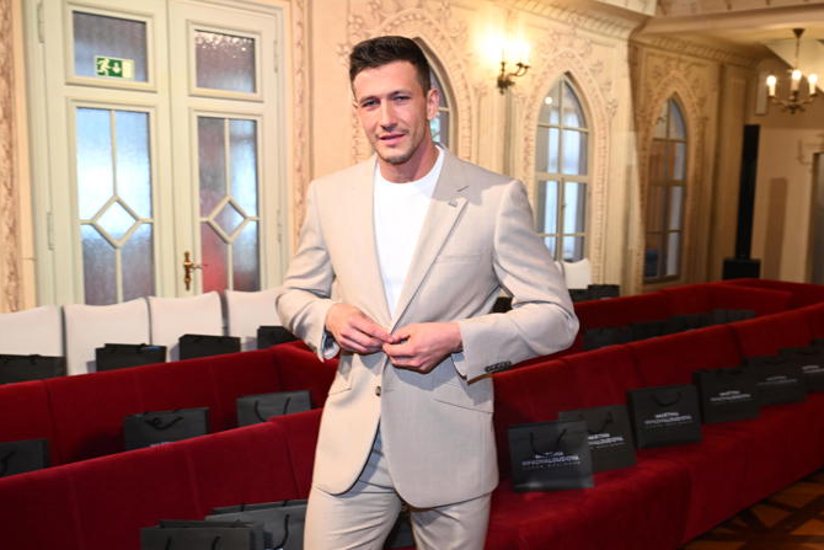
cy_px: 282
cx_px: 412
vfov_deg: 37.4
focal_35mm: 36
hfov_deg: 53.7
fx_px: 813
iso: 1600
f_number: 5
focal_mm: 34.5
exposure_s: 1/125
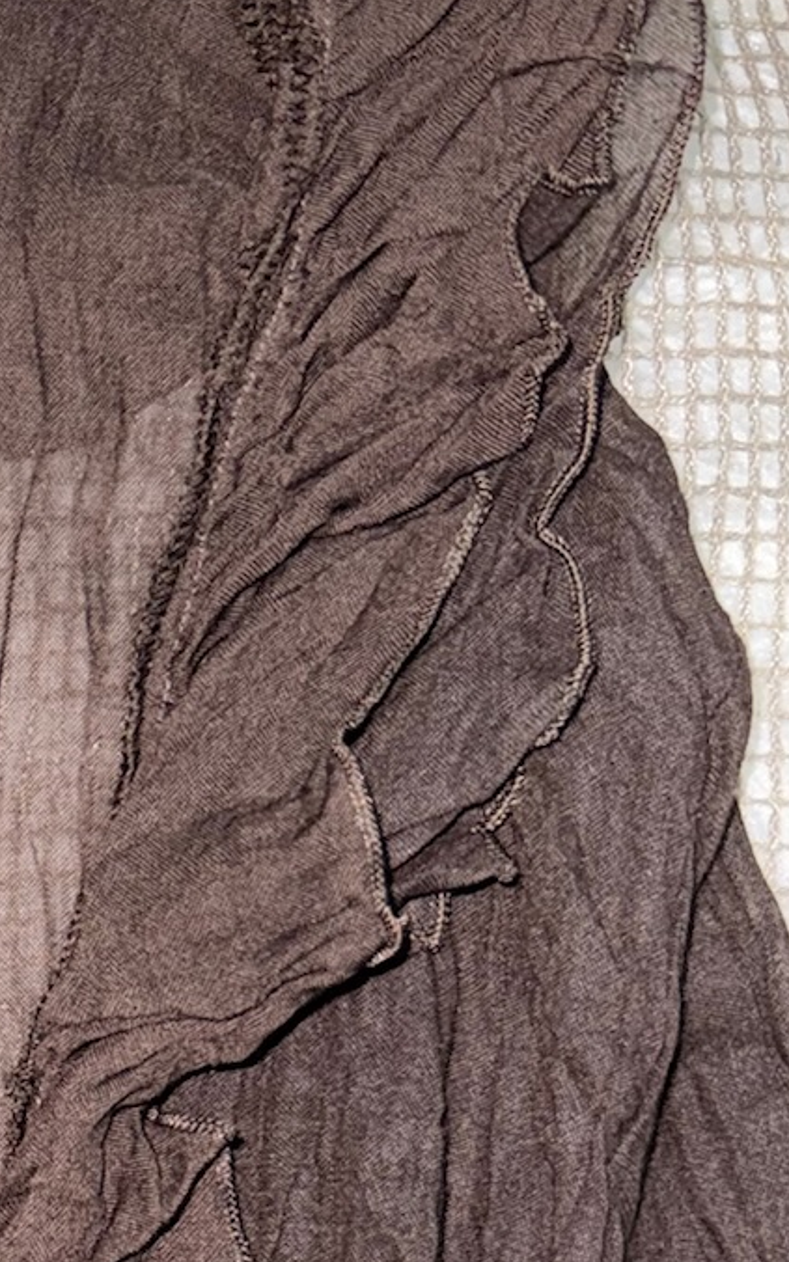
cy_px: 1376
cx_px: -606
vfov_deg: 25.0
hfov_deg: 14.9
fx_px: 2650
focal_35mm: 77
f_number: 1.78
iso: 100
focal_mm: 6.76
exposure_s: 1/38
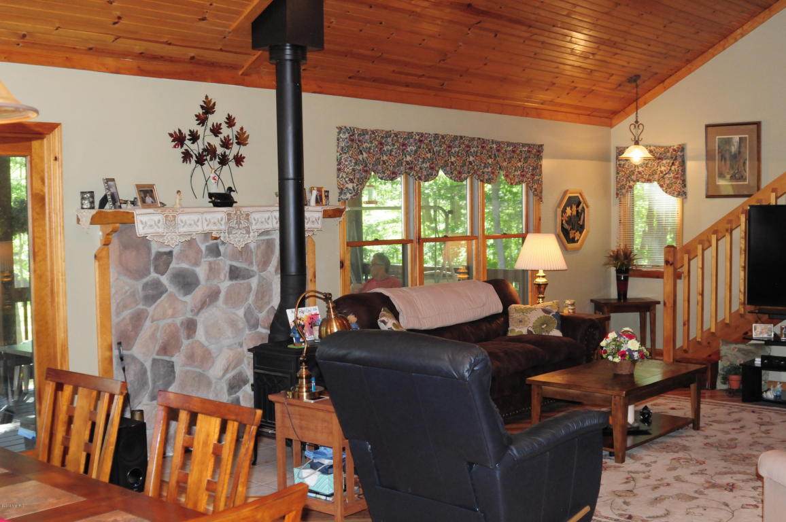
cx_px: 393
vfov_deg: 31.8
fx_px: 916
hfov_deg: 46.4
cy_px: 261
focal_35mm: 42
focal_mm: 28
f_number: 5.6
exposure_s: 1/160
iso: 1600
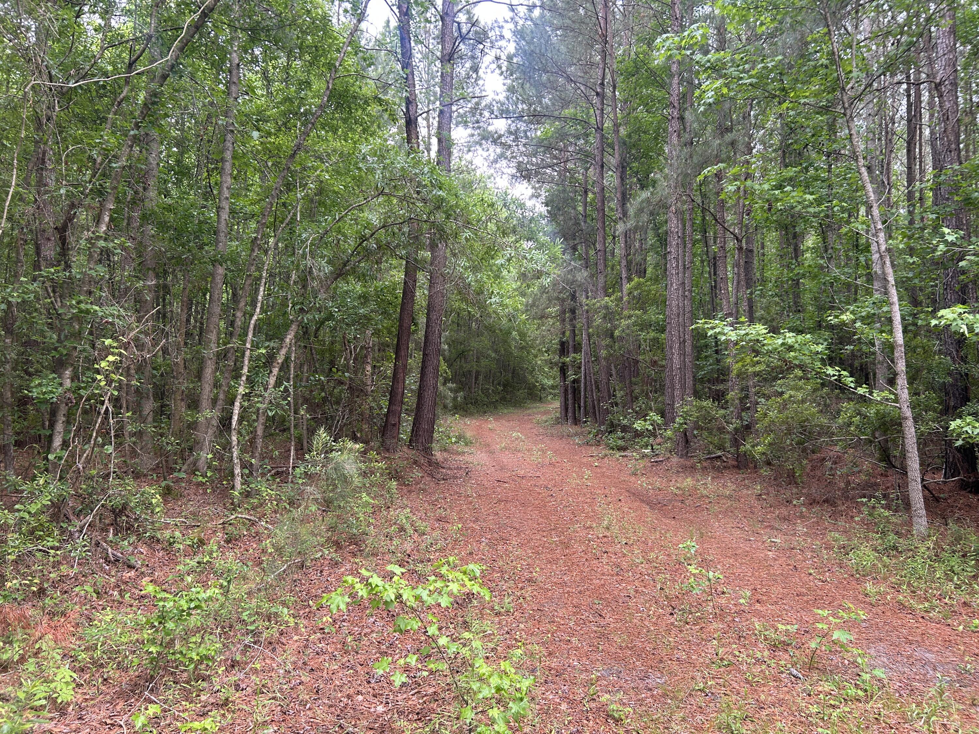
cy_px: 367
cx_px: 490
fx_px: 735
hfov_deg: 67.3
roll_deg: -1.0
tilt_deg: +2.2
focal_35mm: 26
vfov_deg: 53.1
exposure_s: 1/121
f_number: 1.5
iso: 64
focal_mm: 5.7
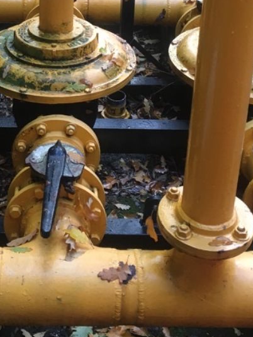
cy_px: 13
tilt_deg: -25.1
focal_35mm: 65
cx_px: 57
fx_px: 633
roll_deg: -0.4
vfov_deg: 28.3
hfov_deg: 22.4
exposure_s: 1/33
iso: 40
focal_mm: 4.15
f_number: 2.2
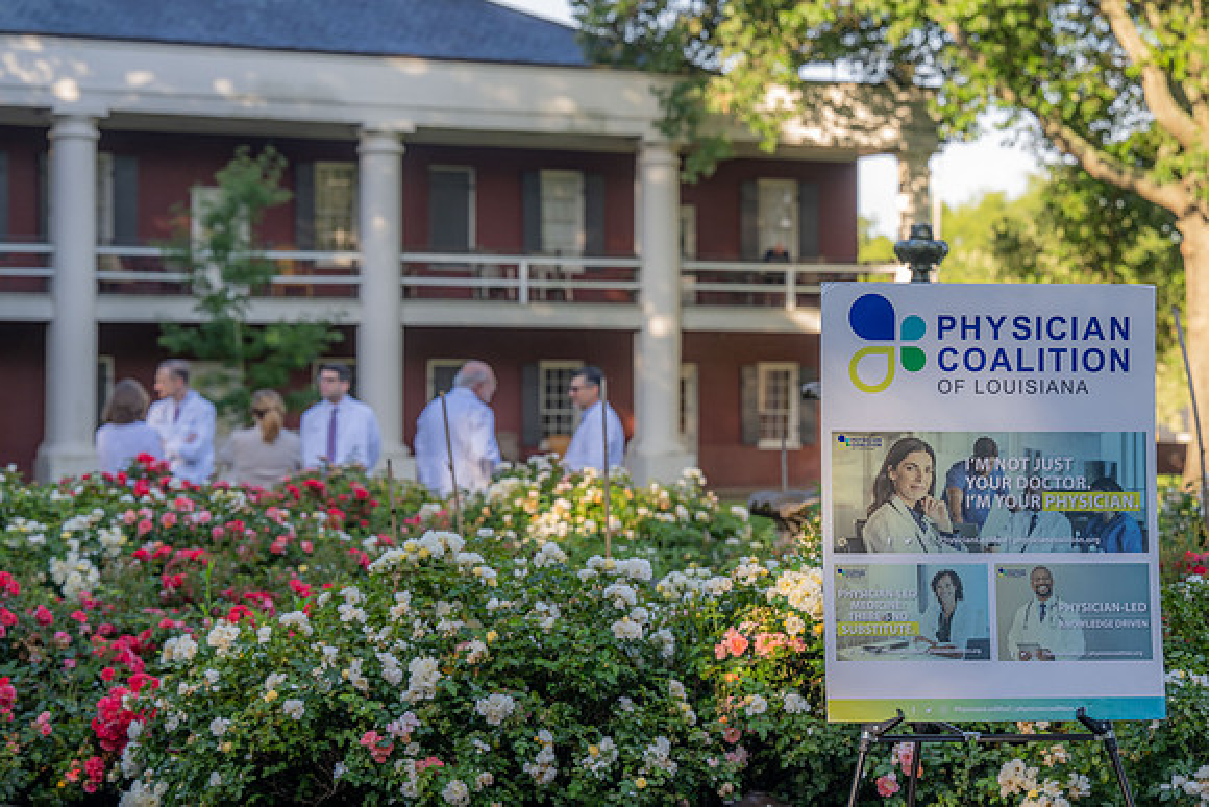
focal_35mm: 86
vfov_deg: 15.9
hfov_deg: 23.6
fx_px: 2889
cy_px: 404
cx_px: 604
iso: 160
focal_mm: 86
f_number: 5.6
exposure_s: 1/160
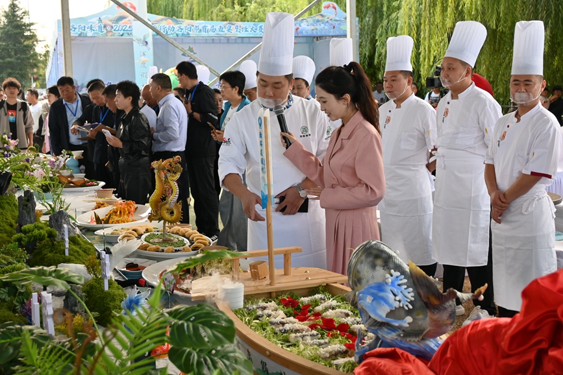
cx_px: 282
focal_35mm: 47
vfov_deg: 28.5
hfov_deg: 41.7
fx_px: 739
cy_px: 188
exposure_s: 1/250
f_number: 5
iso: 250
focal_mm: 31.5
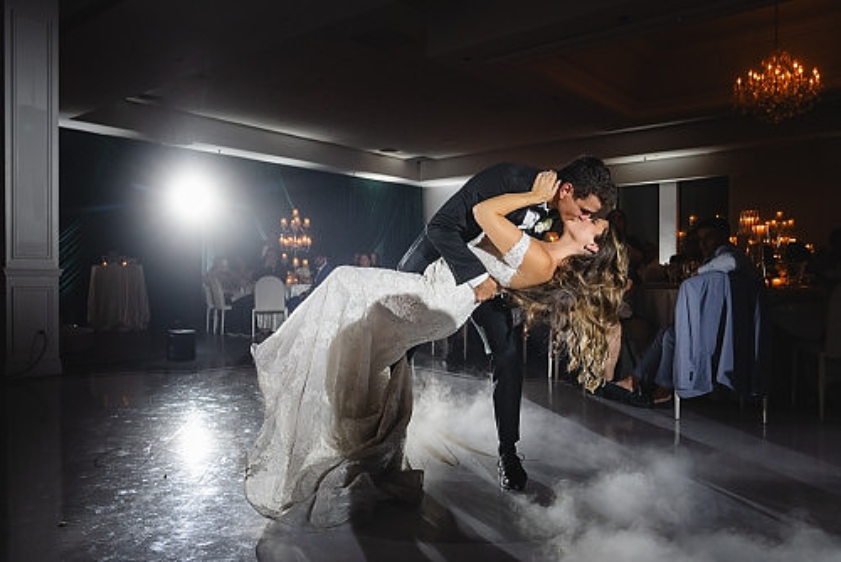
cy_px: 281
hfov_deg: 63.6
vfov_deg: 45.0
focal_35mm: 29
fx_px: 678
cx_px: 420
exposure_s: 1/160
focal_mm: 28
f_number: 4
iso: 1250
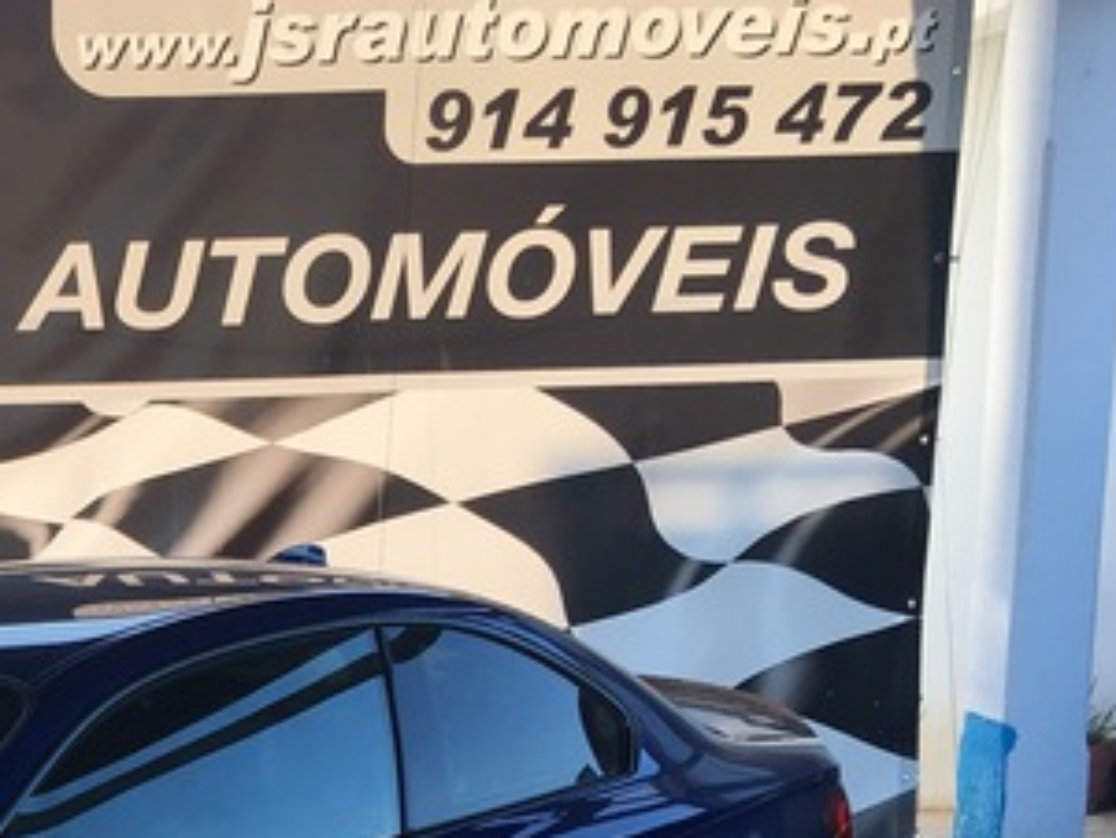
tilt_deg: -11.6
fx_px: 2483
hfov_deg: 23.6
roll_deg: +1.8
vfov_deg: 18.2
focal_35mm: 77
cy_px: 1012
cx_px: -141
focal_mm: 4.15
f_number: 2.2
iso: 25
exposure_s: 1/319
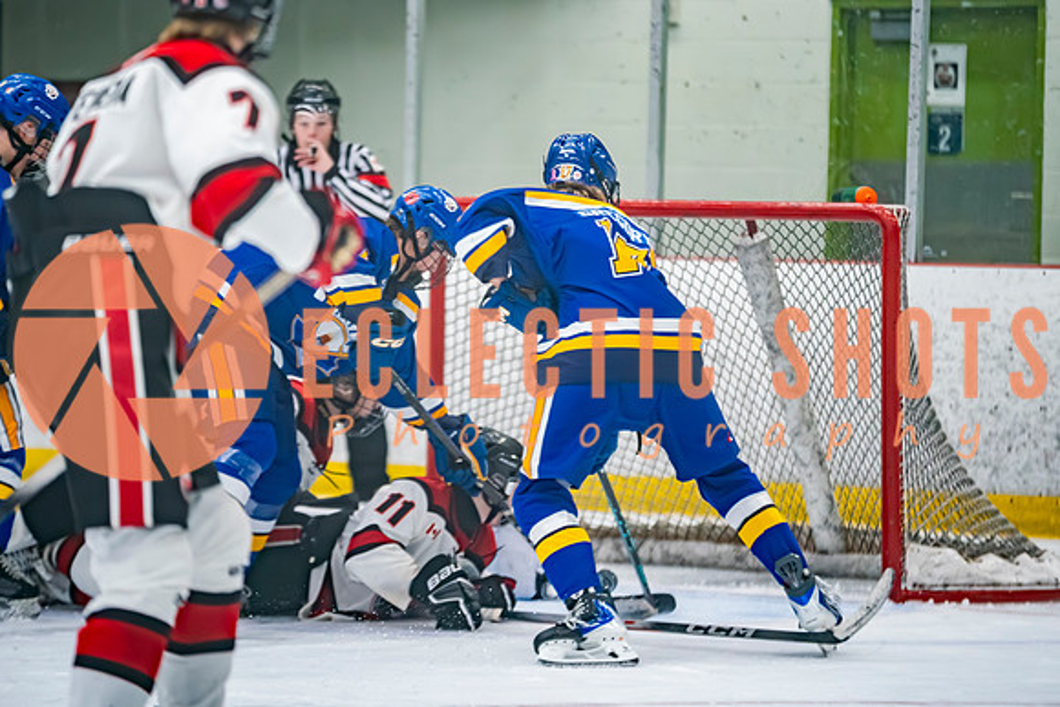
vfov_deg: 5.9
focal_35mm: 233
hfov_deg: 8.8
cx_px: 553
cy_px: 296
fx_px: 6850
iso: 3200
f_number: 2.8
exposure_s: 1/640
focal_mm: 200
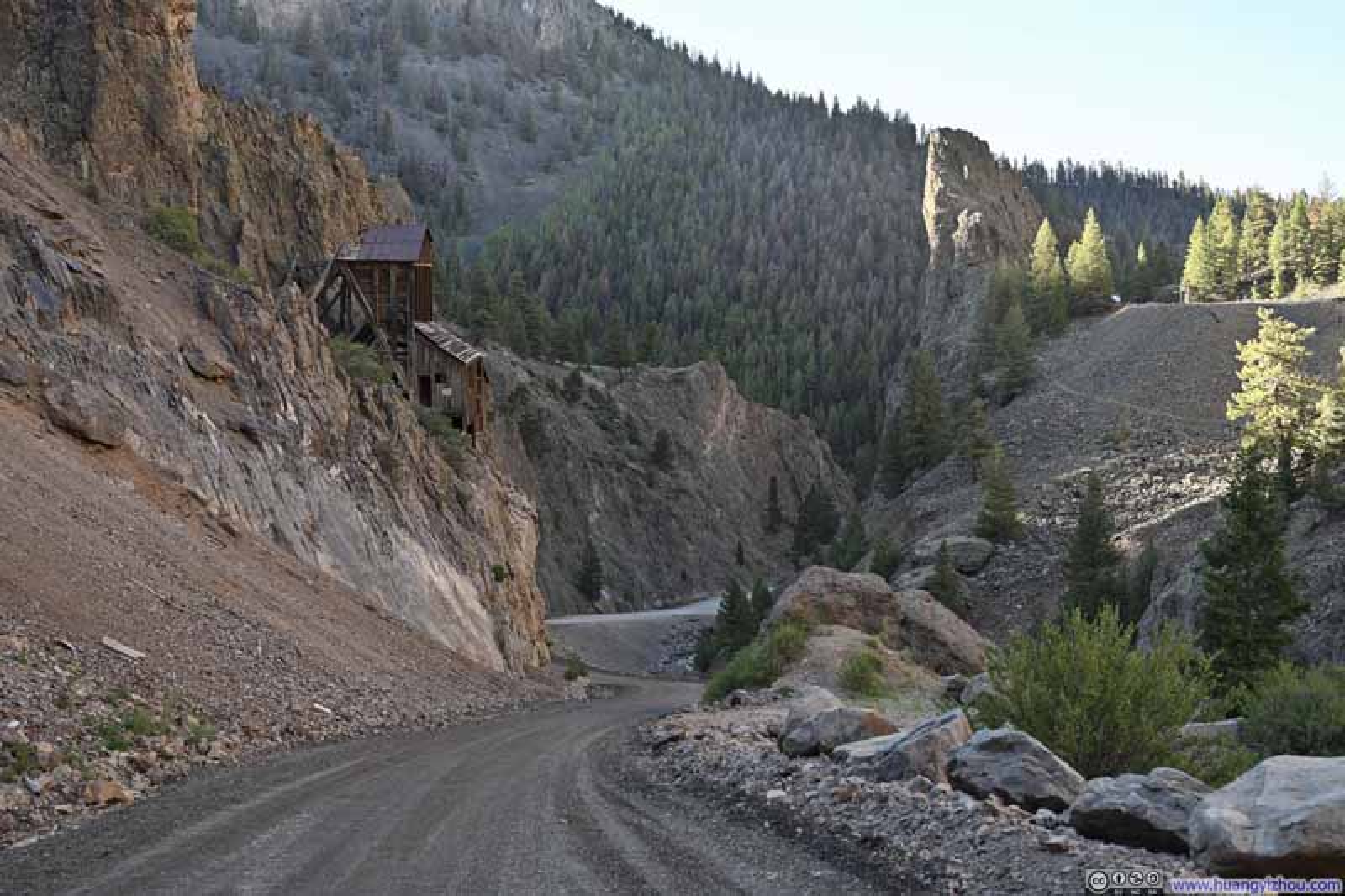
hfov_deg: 46.4
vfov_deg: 31.9
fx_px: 1569
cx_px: 672
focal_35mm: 42
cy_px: 448
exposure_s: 1/80
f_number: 4.5
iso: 64
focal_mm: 42
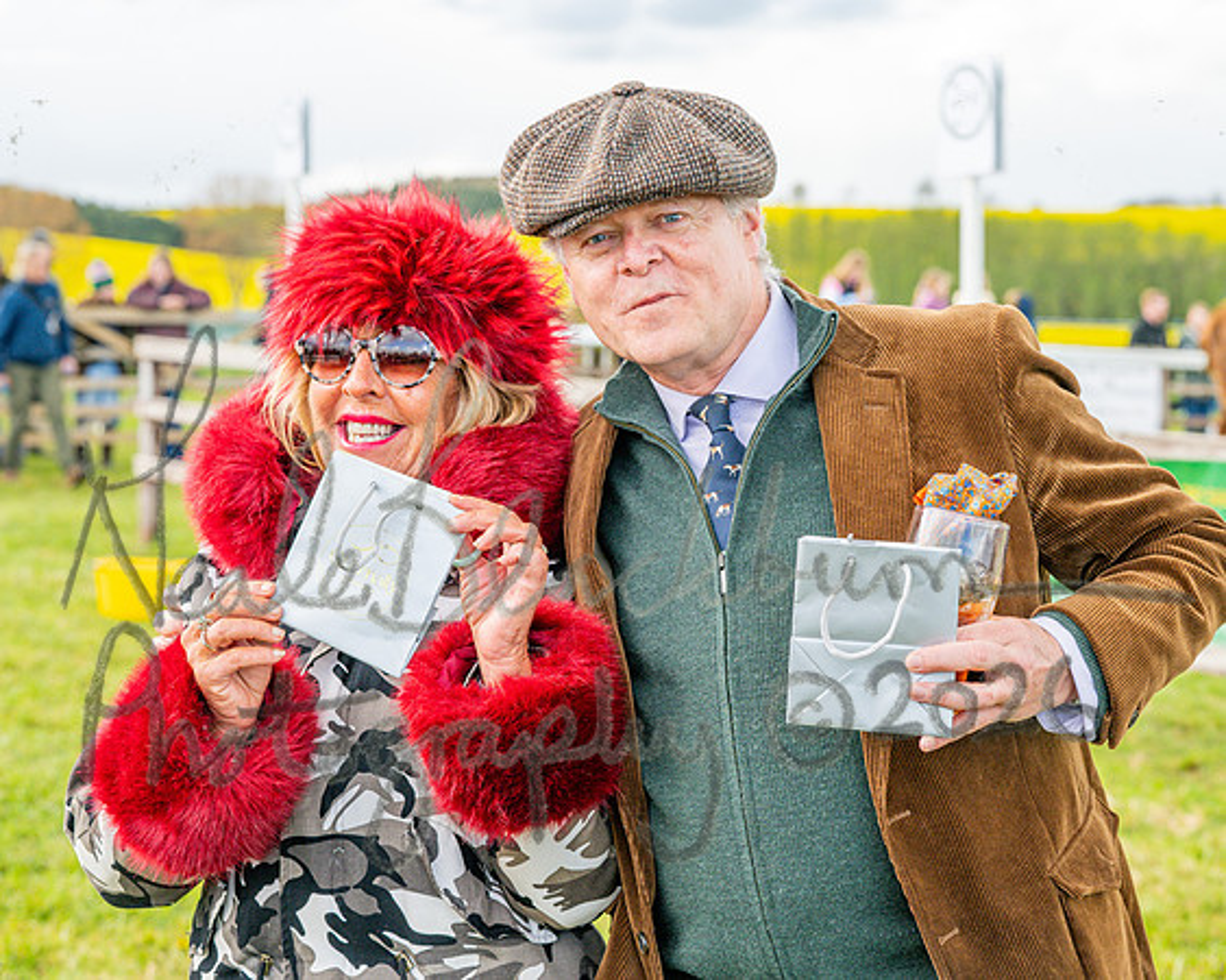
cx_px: 673
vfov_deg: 19.8
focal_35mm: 77
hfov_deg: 24.6
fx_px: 2811
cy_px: 427
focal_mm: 61
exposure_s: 1/500
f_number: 5
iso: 400
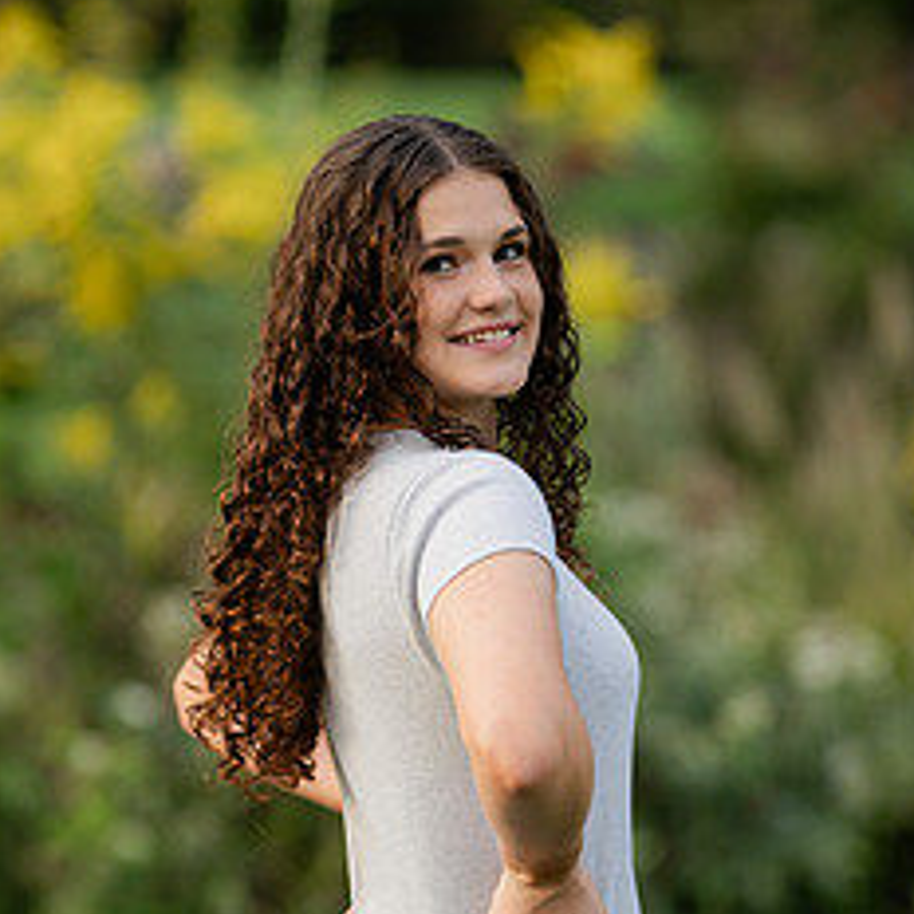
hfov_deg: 7.8
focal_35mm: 223
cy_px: 634
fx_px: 6662
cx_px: 457
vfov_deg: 7.8
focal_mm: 135
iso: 160
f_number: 1.8
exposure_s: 1/250
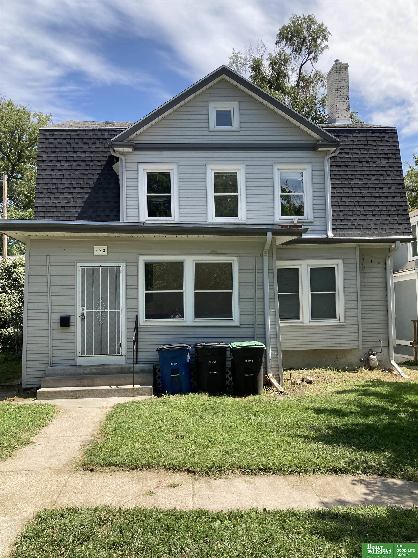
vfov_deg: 63.4
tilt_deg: +5.2
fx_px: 451
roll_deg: +1.8
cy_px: 279
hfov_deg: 49.7
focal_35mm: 28
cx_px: 209
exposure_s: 1/1333
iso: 20
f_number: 1.8
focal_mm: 3.99
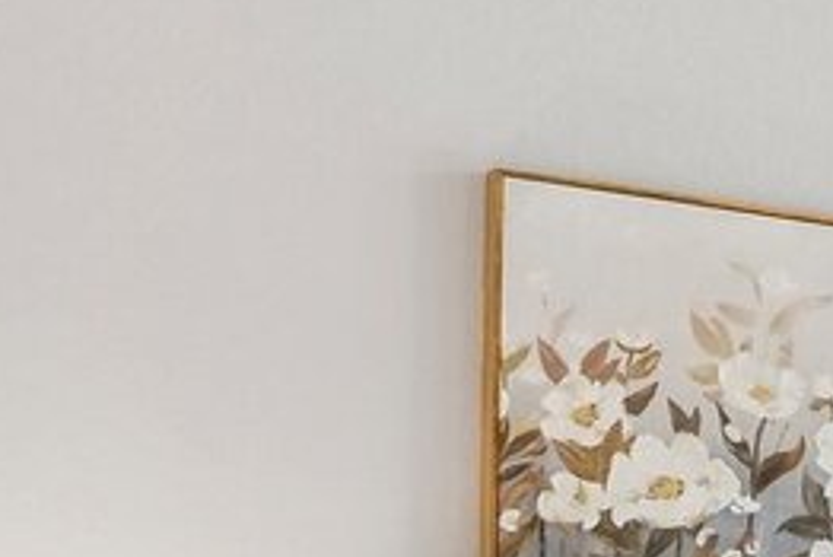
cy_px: 627
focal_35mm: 99
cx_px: 1920
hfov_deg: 14.6
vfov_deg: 13.5
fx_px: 2292
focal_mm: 16
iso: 800
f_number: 8
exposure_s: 1/80
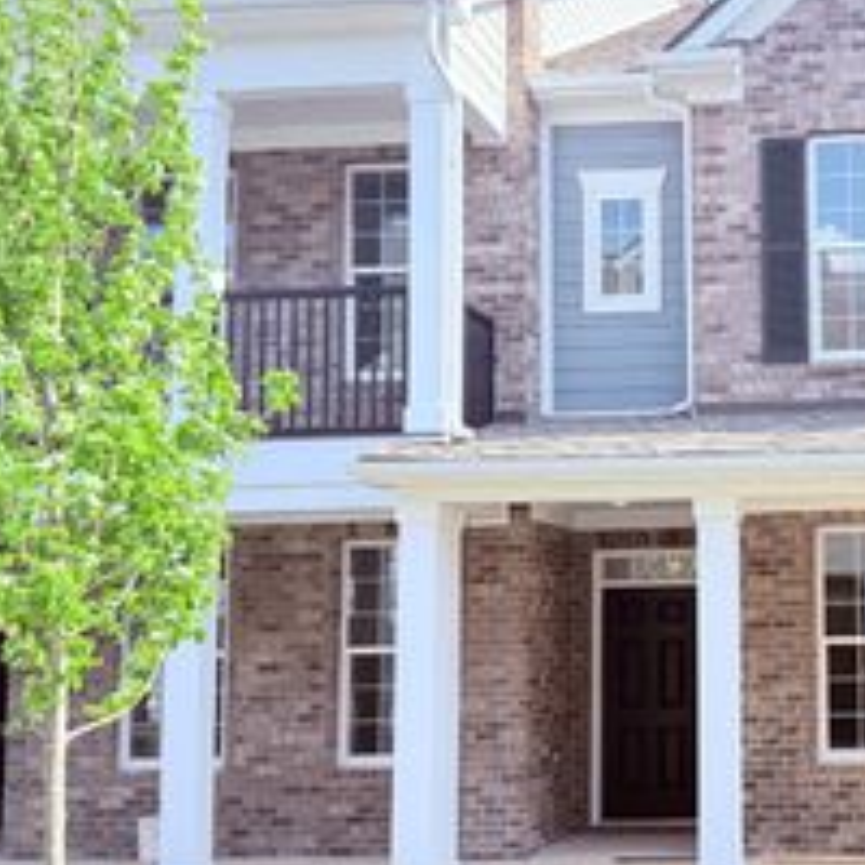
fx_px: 1498
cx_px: 839
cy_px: 482
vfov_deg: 32.2
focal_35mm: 53
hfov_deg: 30.2
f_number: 1.78
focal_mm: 6.76
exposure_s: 1/888
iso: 100
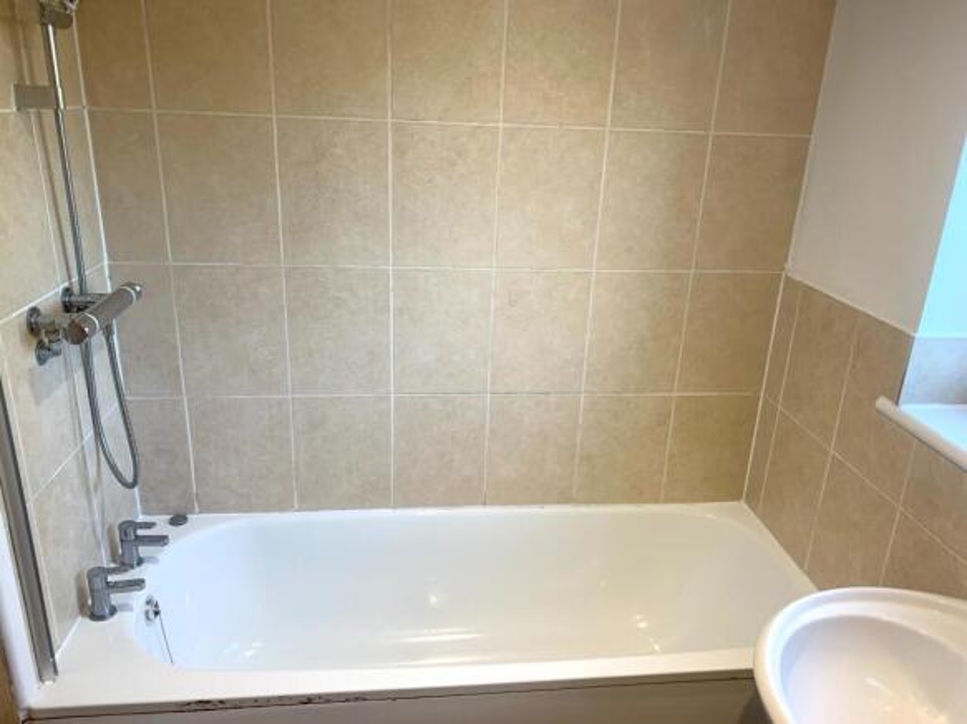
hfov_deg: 67.3
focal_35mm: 26
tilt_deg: -20.5
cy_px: 362
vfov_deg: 53.0
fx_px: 726
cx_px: 484
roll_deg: -1.9
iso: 64
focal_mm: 4.25
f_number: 1.8
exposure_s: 1/100
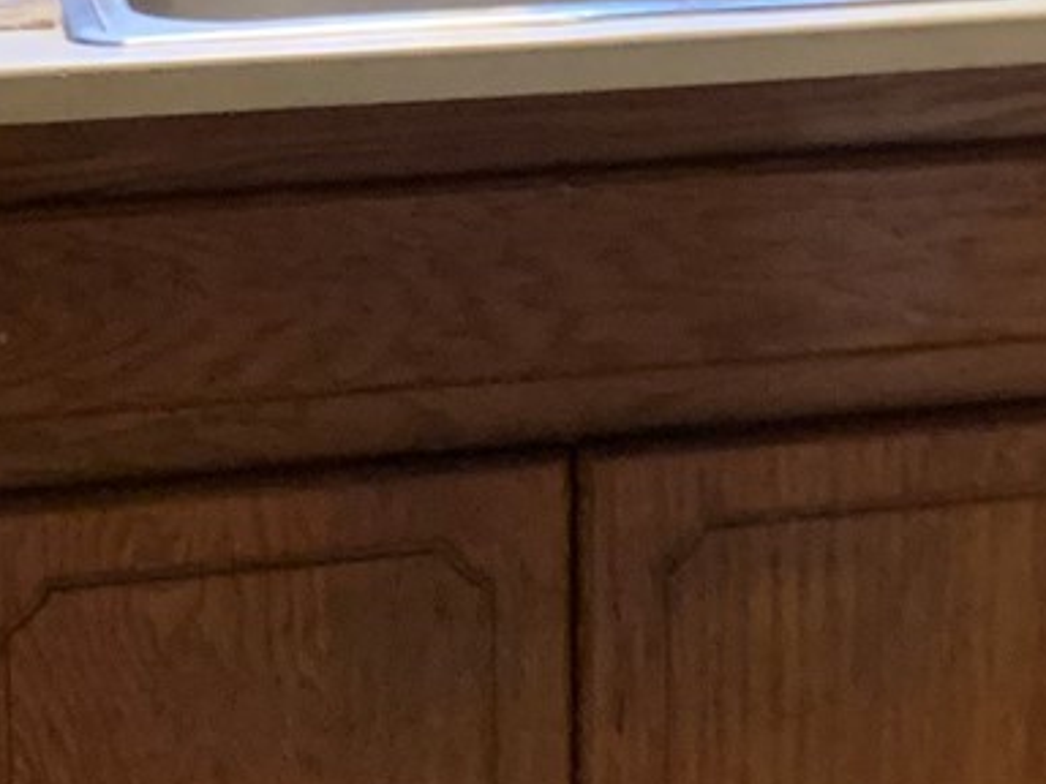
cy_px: -248
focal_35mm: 130
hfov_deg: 15.1
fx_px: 3928
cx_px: 673
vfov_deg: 11.1
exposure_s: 1/40
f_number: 1.8
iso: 250
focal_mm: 4.25
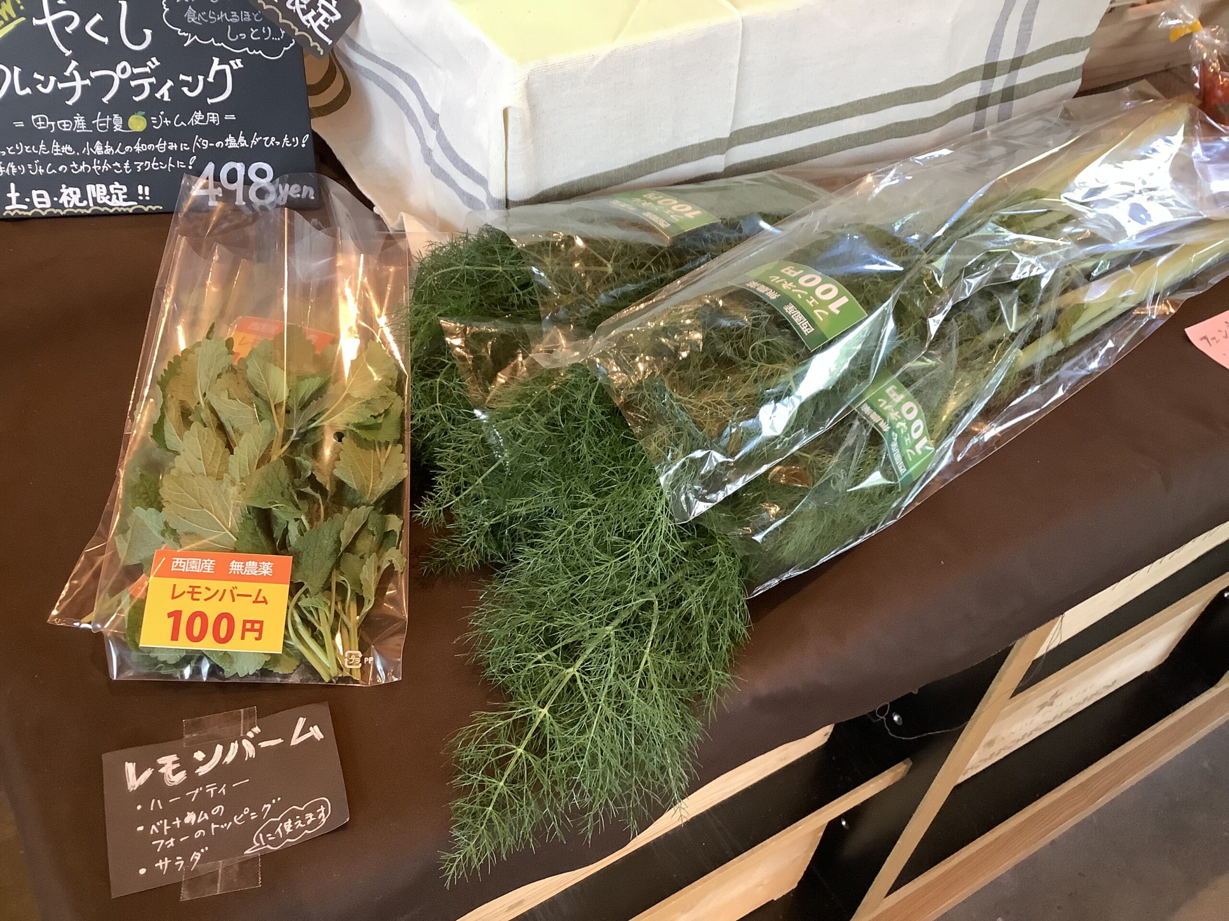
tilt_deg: -47.4
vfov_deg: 45.4
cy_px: 460
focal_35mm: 31
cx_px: 614
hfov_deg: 58.4
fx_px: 1101
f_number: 2.4
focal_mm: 3.3
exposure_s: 1/50
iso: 250
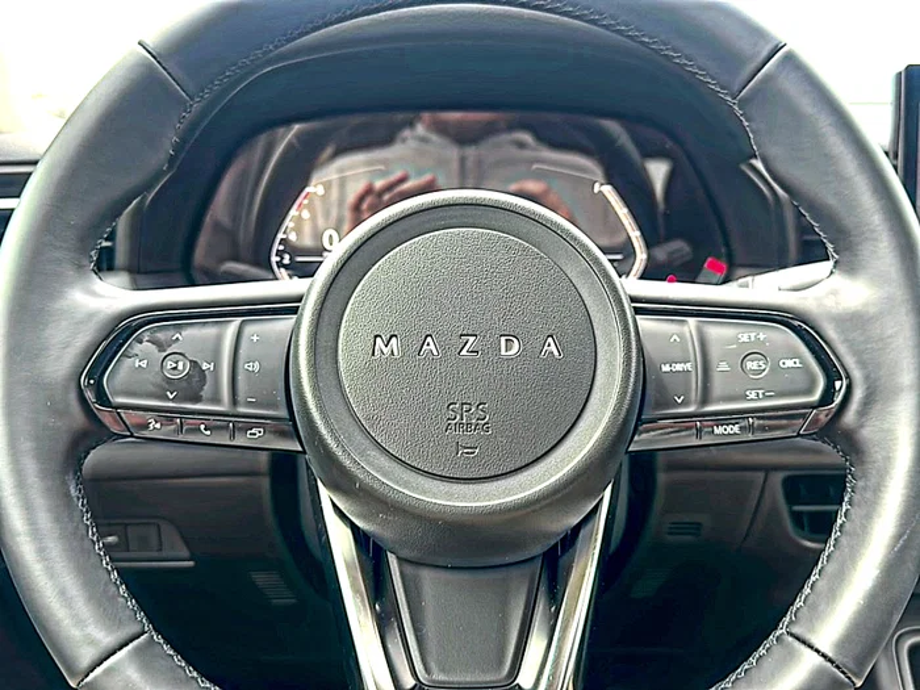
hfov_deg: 69.4
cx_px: 460
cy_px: 345
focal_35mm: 25
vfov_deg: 54.9
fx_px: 664
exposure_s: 1/229
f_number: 1.78
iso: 100
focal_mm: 6.86
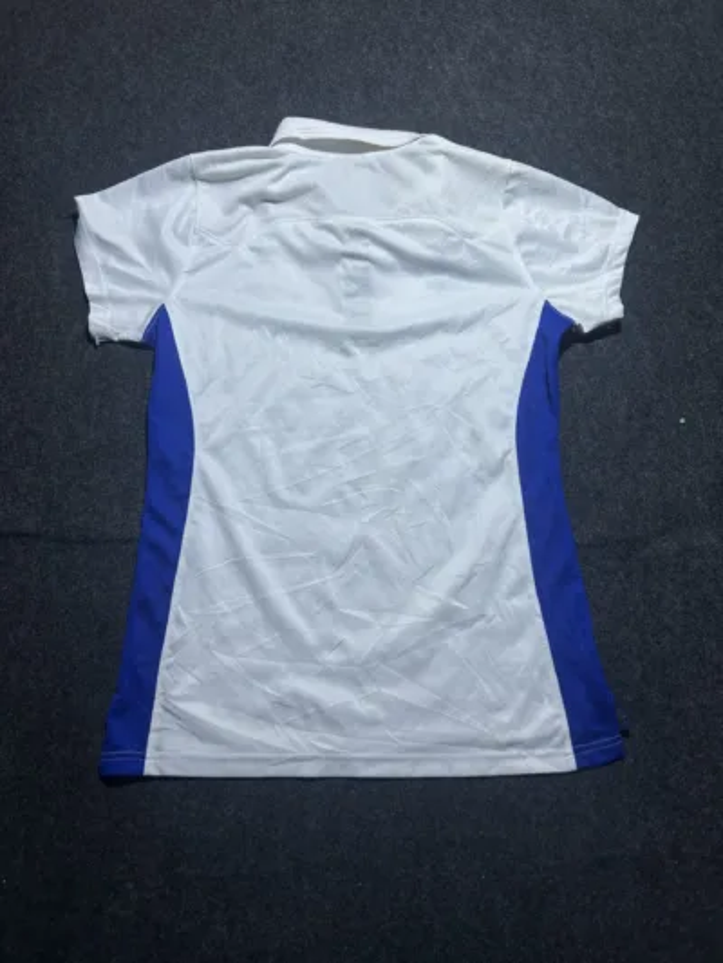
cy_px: 482
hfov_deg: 53.1
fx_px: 724
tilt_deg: -52.4
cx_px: 362
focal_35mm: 26
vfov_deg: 67.3
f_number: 1.5
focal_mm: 5.7
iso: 32
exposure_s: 1/146
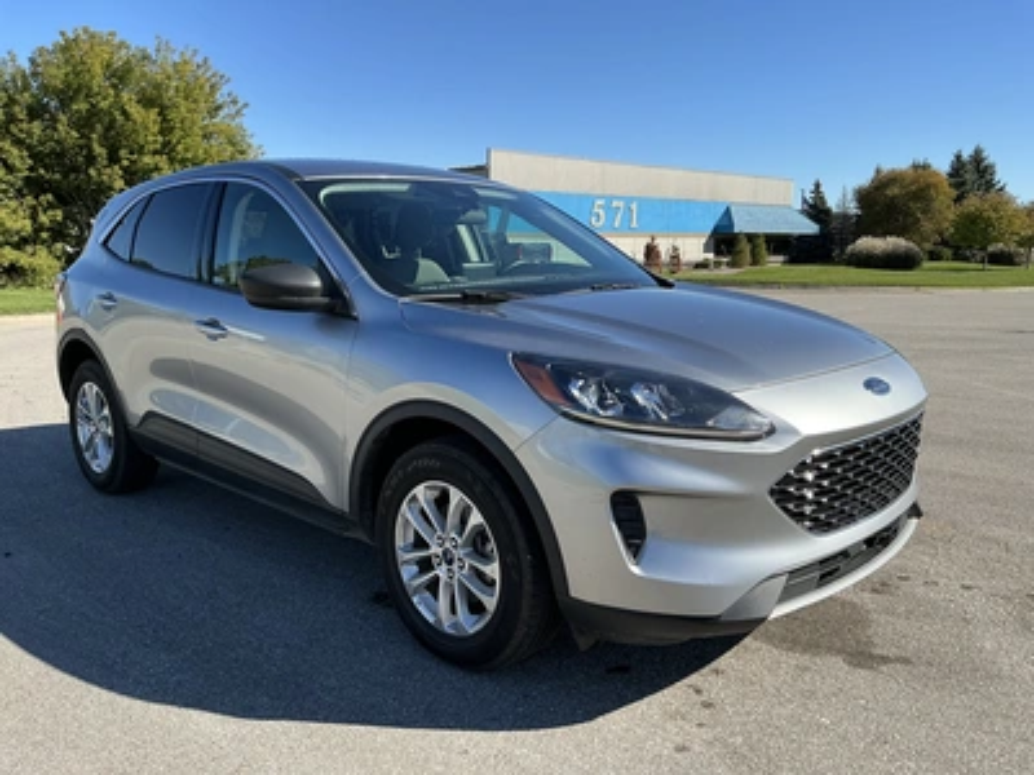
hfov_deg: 63.4
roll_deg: -0.4
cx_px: 517
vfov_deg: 49.7
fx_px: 836
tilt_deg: -6.4
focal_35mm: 28
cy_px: 388
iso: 25
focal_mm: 3
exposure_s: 1/1279
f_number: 1.8
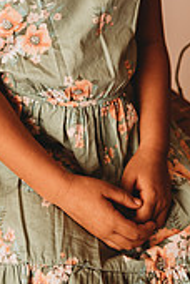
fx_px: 499
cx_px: 43
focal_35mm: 63
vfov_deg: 27.4
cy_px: -71
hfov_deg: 21.4
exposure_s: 1/160
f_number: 2.5
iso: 100
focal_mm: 24
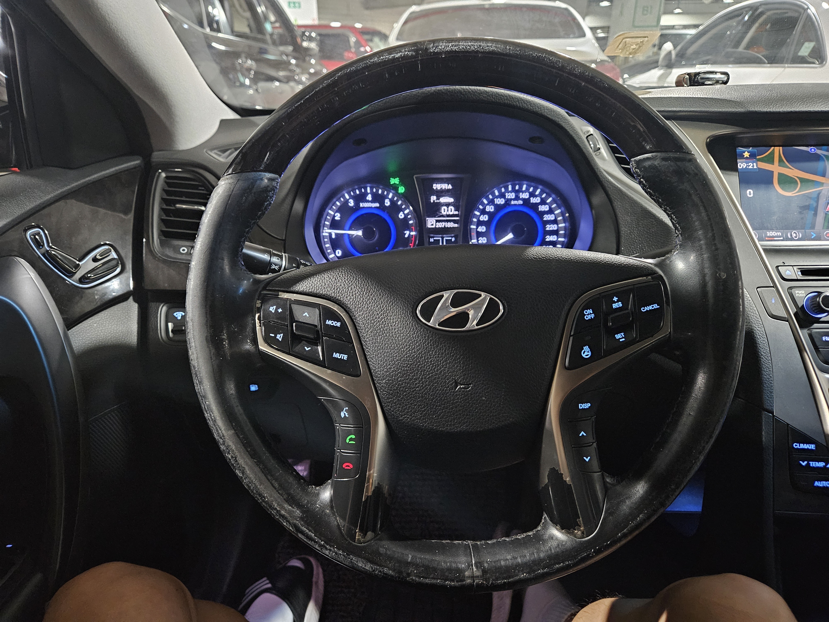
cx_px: 414
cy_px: 311
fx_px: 551
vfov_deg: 58.9
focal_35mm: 23
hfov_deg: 73.9
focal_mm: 5.4
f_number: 1.8
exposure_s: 1/24
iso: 1250
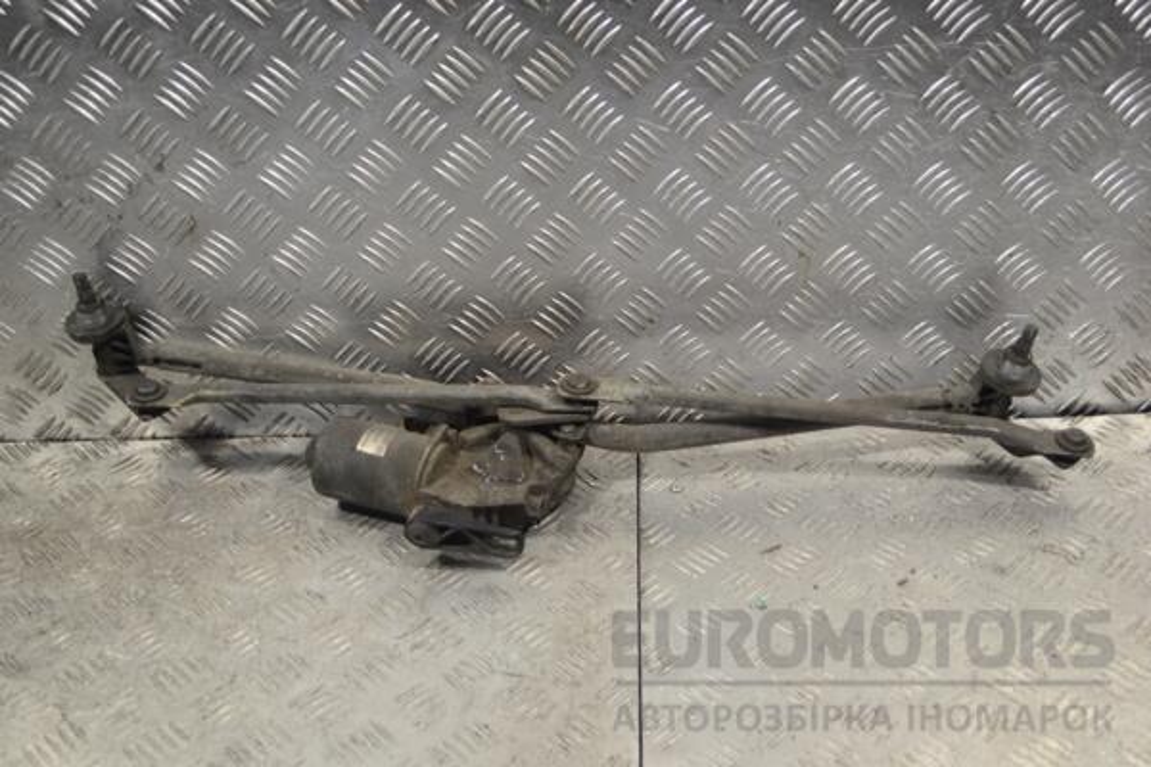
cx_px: 576
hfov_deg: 43.6
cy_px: 384
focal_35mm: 45
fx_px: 1439
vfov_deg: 29.9
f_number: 4.5
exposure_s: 1/30
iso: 125
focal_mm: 30
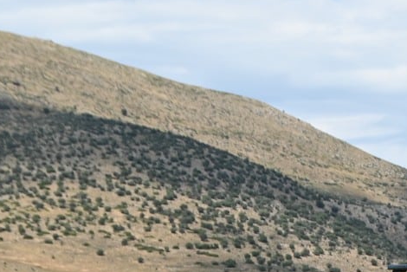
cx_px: 417
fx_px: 2489
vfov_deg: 6.2
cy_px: 369
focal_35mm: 220
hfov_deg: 9.3
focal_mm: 46
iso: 100
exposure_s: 1/400
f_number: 7.1
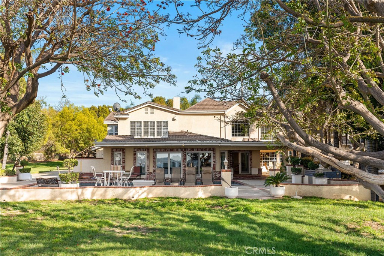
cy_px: 128
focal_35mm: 33
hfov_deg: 57.2
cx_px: 192
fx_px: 352
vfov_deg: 40.0
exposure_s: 1/50
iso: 100
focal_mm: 33
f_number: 6.3
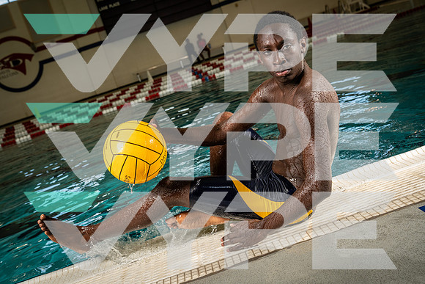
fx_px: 496
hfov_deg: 46.4
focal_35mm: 42
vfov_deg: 31.9
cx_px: 212
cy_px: 142
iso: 640
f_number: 5.6
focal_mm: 42
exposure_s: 1/250
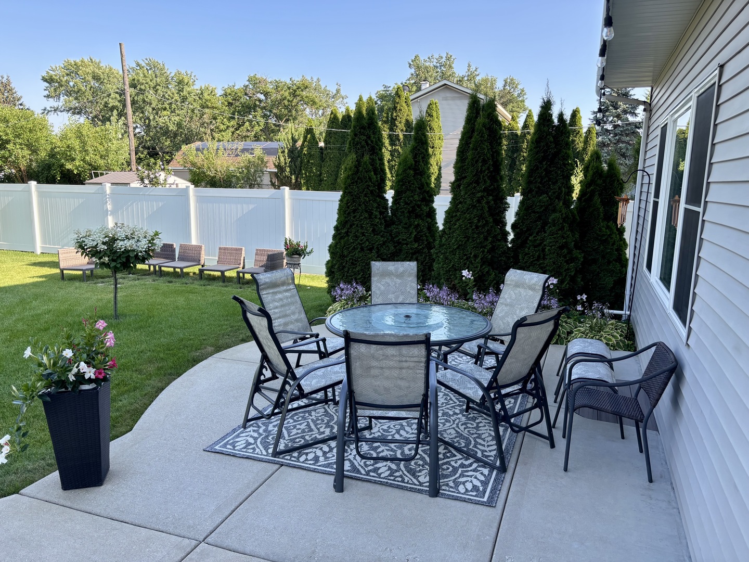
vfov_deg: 53.1
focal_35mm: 26
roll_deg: -1.3
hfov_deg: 67.3
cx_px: 374
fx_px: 563
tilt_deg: -9.5
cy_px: 281
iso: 50
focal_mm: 5.96
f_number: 1.6
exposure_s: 1/541
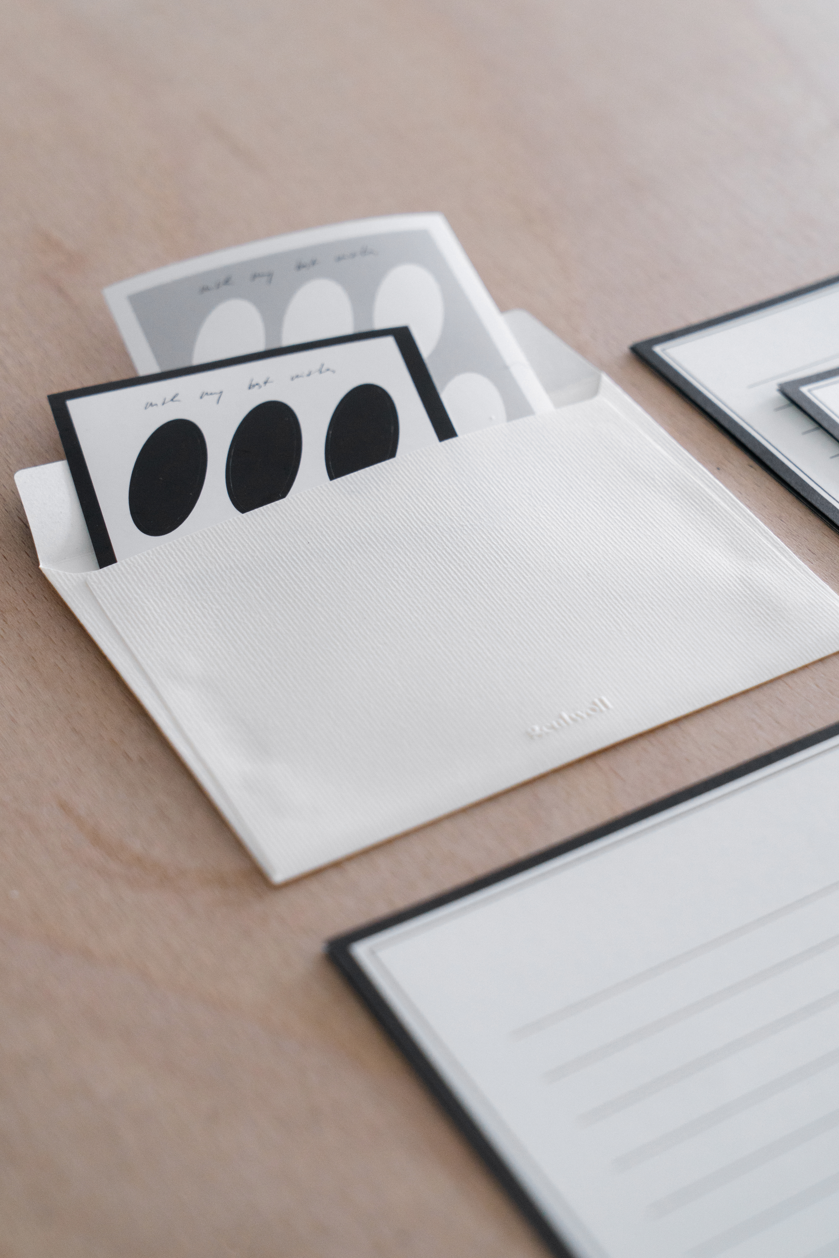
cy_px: 629
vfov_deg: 28.8
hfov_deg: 19.5
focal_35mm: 70
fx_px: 2447
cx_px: 420
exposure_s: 1/100
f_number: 6.3
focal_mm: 70
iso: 2000
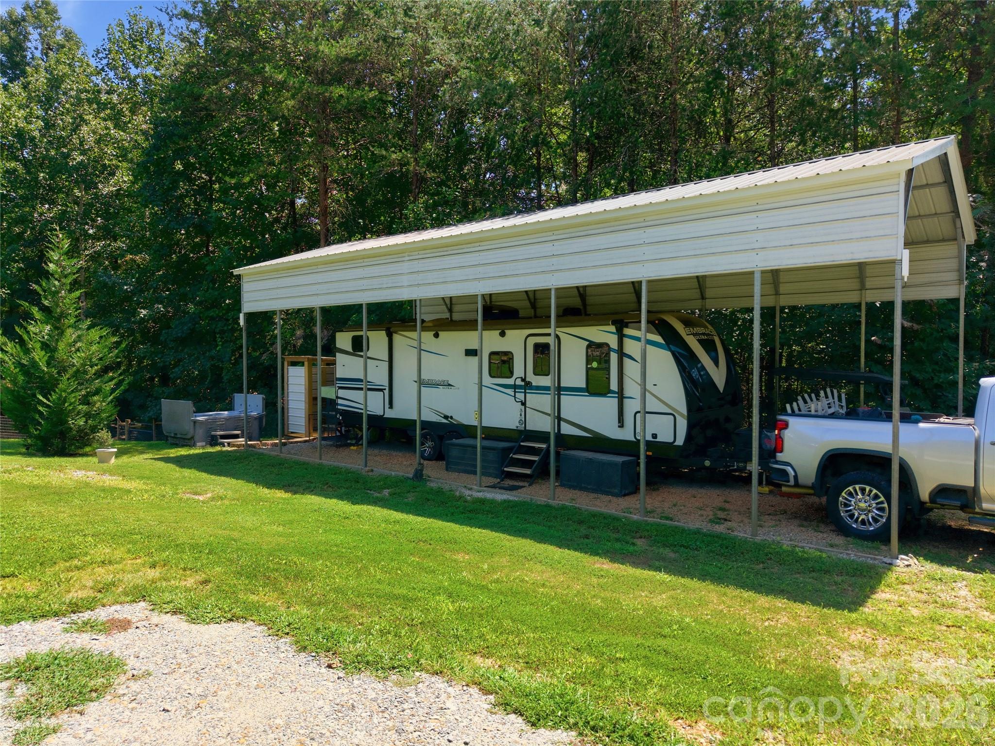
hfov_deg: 71.6
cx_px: 498
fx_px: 690
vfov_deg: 56.8
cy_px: 373
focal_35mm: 24
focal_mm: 8.7
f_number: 1.8
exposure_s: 1/2500
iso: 220
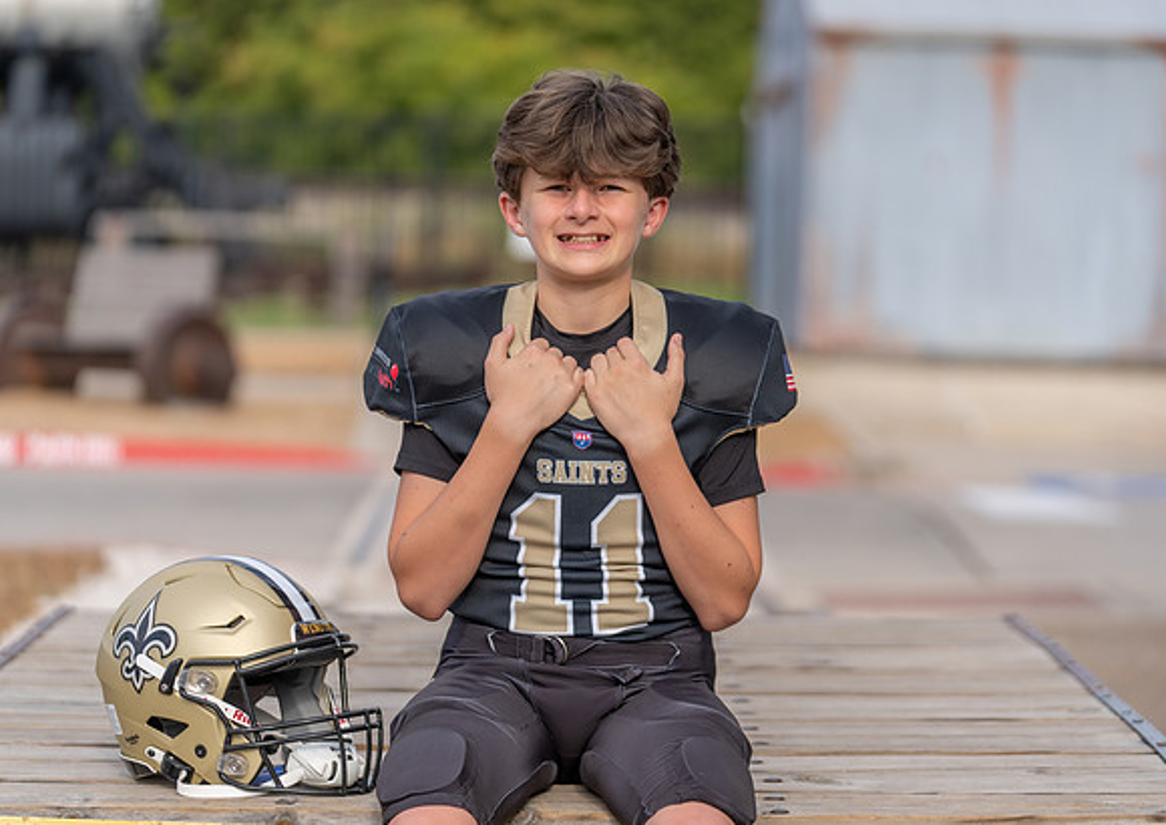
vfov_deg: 12.0
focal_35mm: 119
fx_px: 3921
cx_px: 618
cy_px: 413
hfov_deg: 16.9
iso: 100
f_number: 2.8
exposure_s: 1/1250
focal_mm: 111
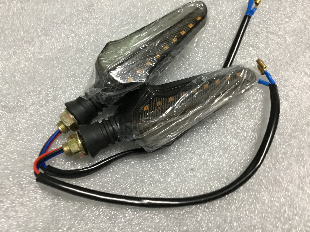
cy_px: 116
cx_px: 155
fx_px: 278
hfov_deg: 58.4
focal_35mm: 31
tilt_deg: -59.2
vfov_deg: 45.4
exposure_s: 1/33
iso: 160
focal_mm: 3.3
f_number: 2.4
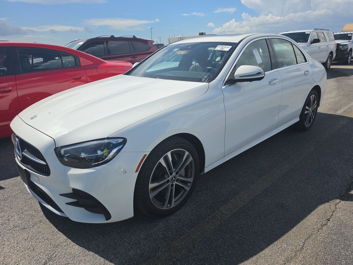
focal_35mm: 23
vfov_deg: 58.9
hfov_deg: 73.9
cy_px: 132
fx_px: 235
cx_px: 176
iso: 50
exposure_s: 1/7940
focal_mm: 6.5
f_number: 1.4
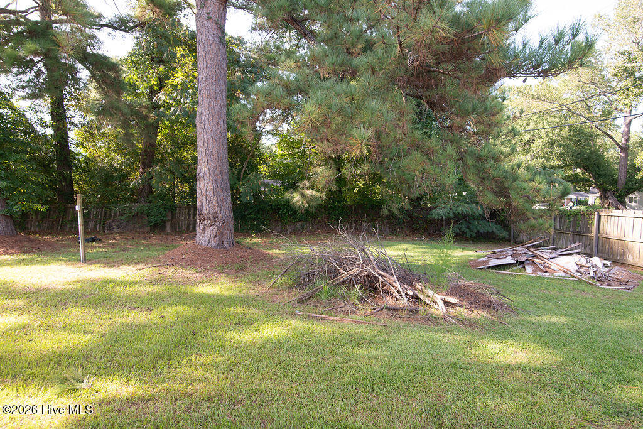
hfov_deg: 81.2
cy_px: 214
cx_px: 322
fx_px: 375
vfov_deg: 59.5
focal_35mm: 21
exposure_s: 1/80
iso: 320
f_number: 7.1
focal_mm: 21
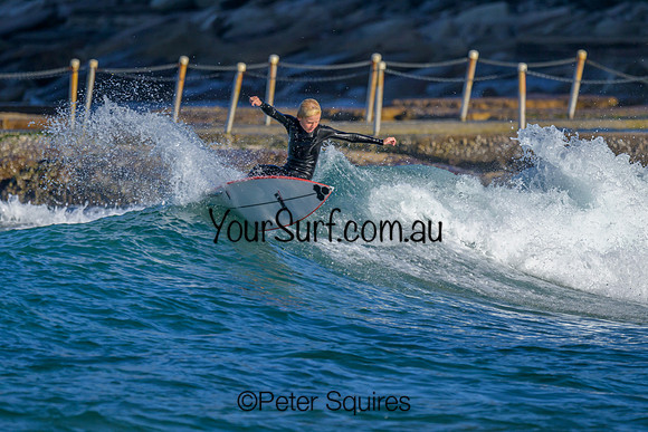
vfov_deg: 1.3
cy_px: 220
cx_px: 313
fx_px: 19751
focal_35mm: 1097
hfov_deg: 1.9
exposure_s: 1/2000
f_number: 6.3
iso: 280
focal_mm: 800
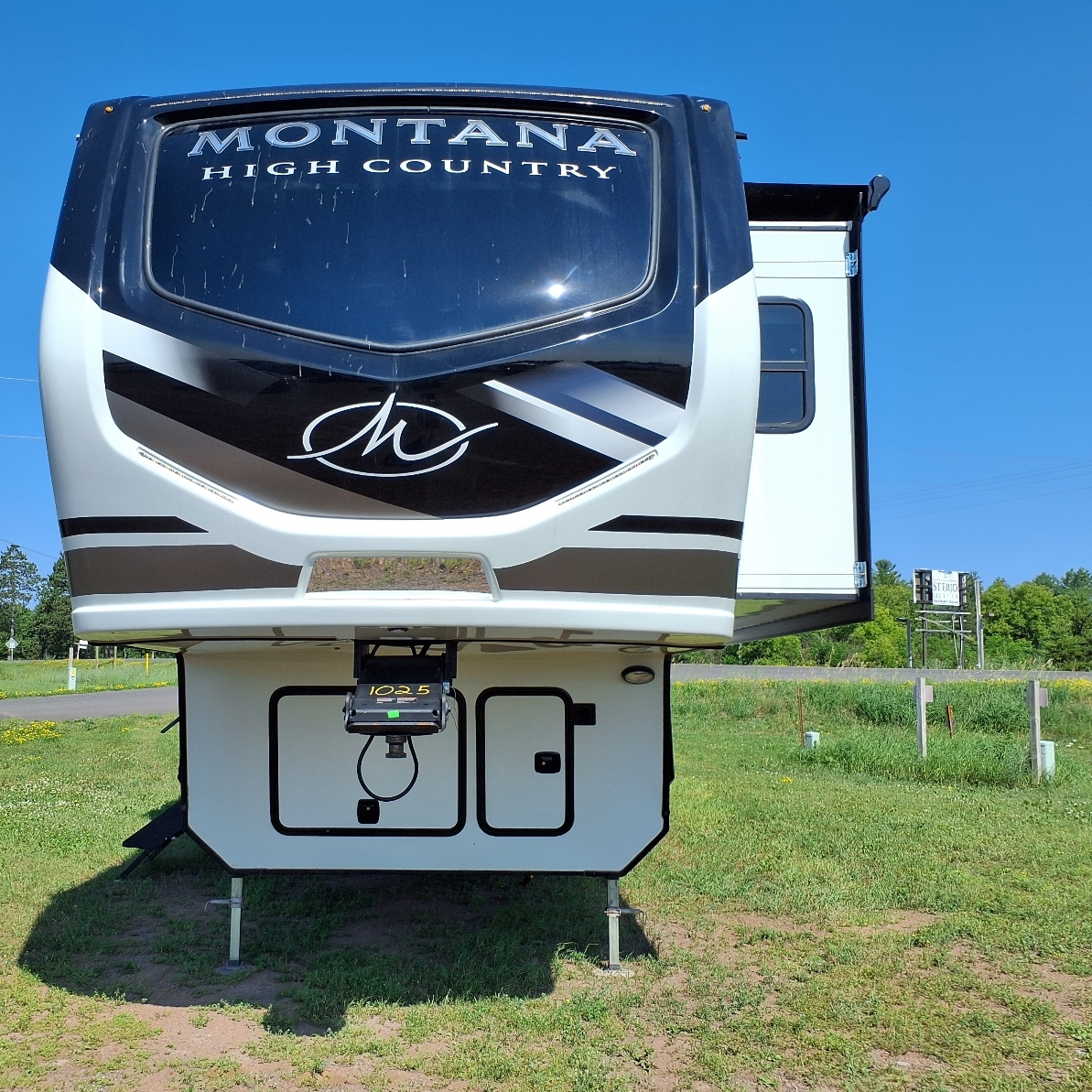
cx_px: 460
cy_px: 546
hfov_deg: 50.9
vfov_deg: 51.1
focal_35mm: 32
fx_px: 1142
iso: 40
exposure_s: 1/2000
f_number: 1.9
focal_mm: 3.58
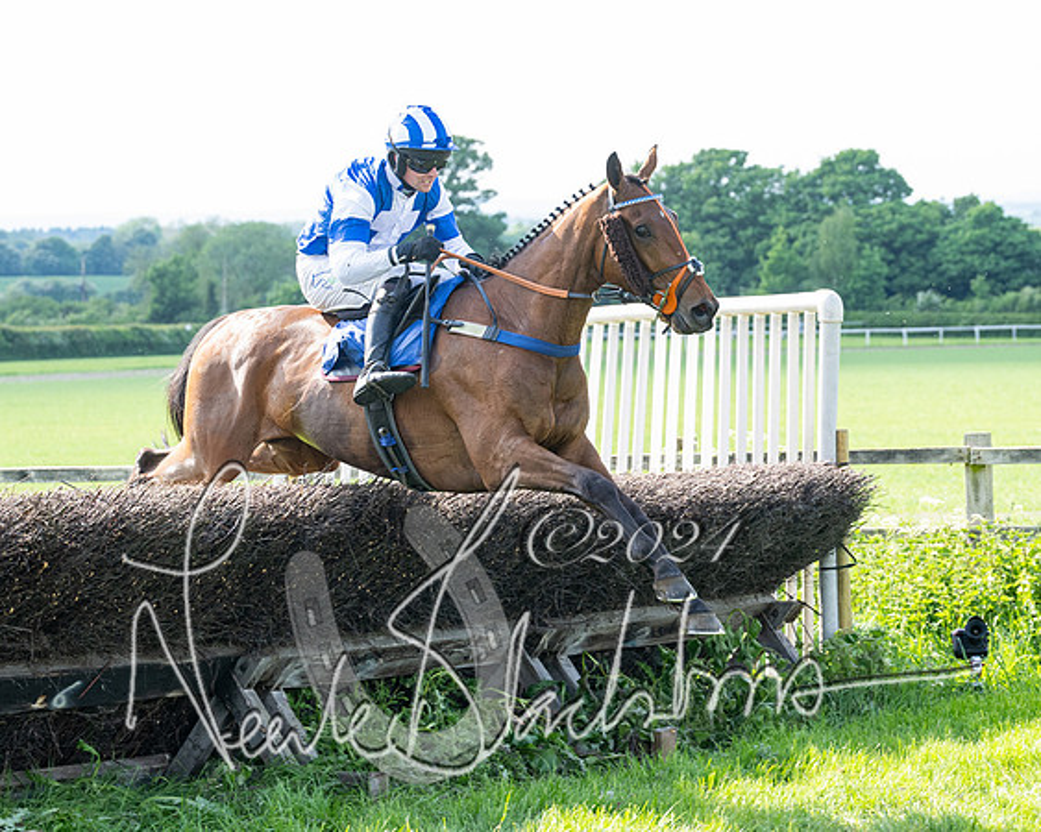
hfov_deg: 16.1
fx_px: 3675
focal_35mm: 119
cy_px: 414
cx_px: 430
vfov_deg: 12.9
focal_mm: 70
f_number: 4
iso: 400
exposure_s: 1/800
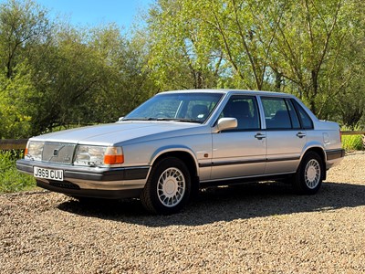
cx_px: 182
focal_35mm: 52
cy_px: 137
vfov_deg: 28.0
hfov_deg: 36.8
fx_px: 548
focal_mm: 5.96
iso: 50
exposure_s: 1/1957
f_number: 1.6
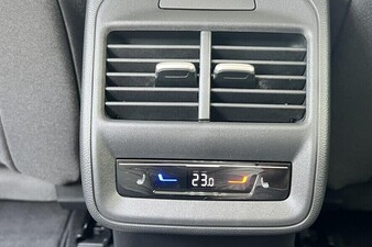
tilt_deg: -23.7
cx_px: 201
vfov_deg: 30.4
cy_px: 95
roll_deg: +0.2
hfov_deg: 44.5
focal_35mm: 44
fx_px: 454
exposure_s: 1/69
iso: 125
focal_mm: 5.7
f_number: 1.5
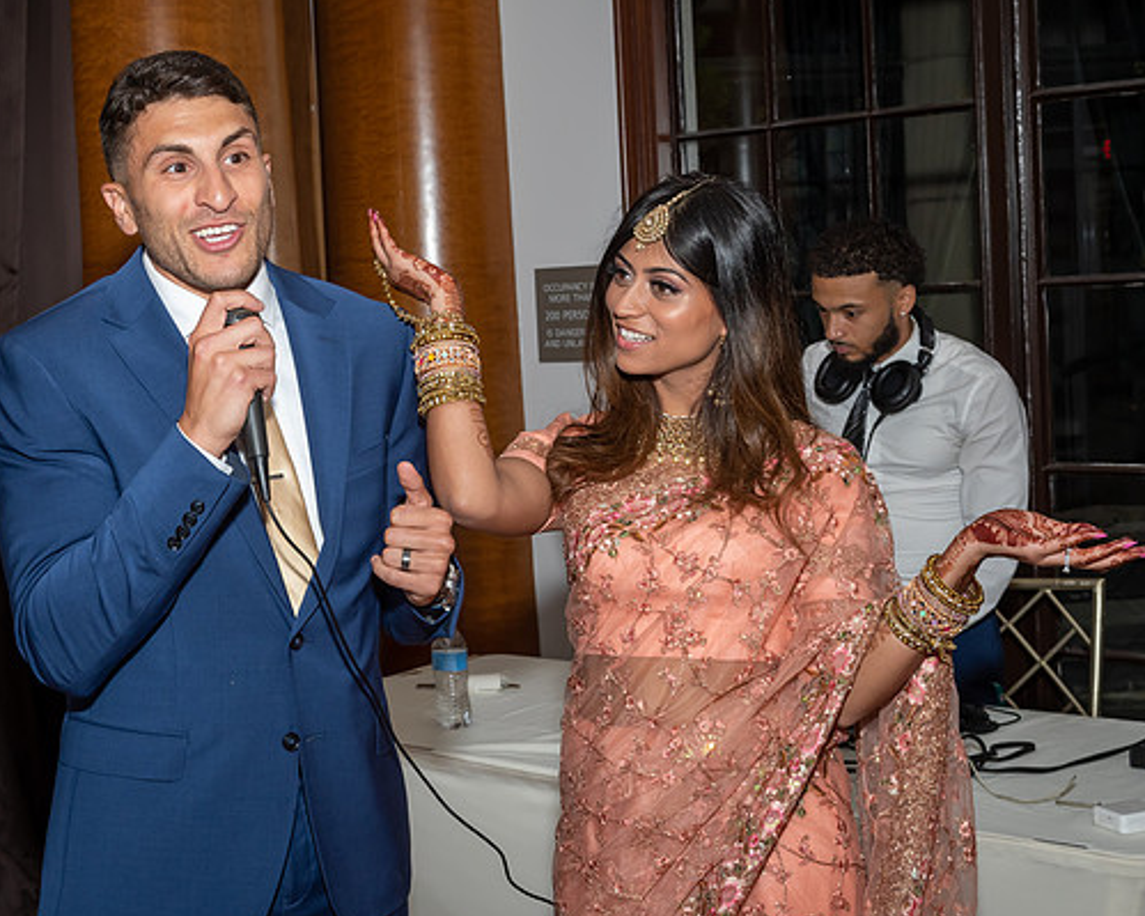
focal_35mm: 61
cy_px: 433
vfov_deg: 25.0
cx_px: 445
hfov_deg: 30.9
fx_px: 2067
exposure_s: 1/250
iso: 500
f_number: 7.1
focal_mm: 31
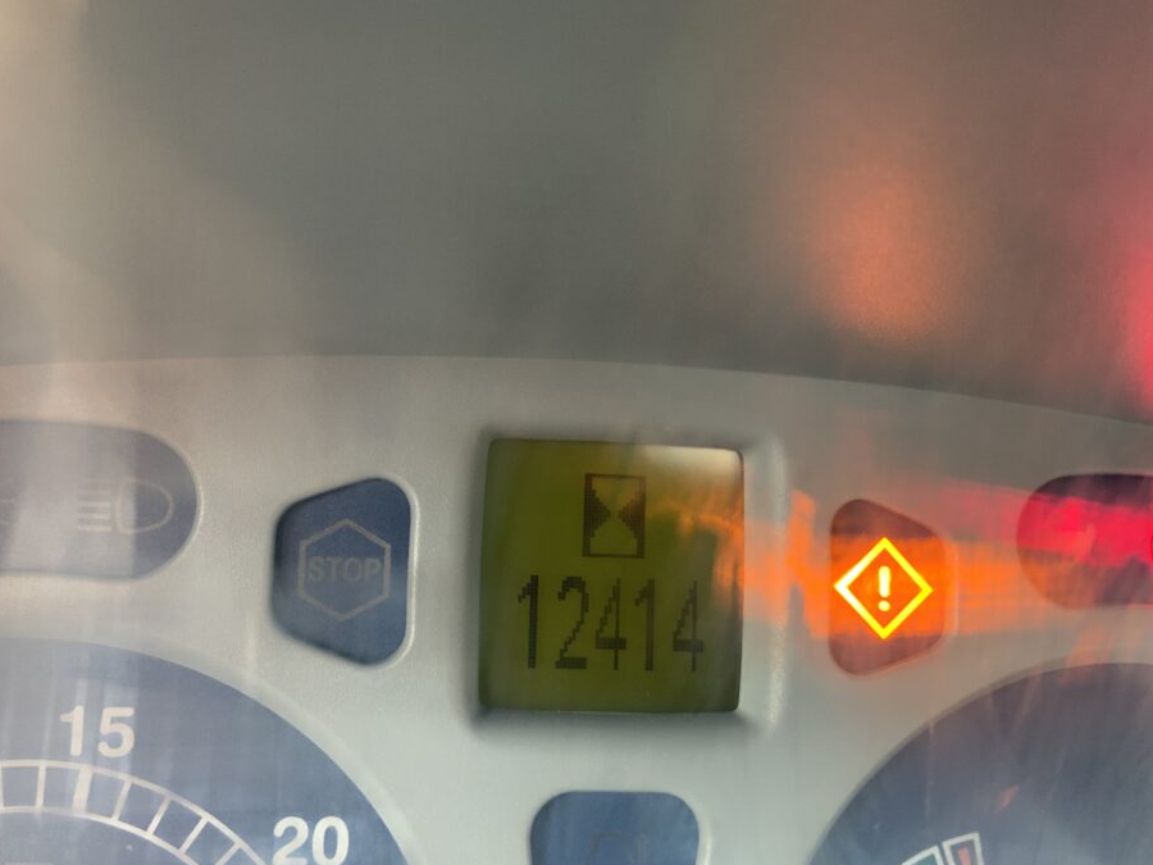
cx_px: 498
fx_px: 1099
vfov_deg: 42.9
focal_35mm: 33
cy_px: 474
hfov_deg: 55.2
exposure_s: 1/60
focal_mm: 3
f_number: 1.8
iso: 125
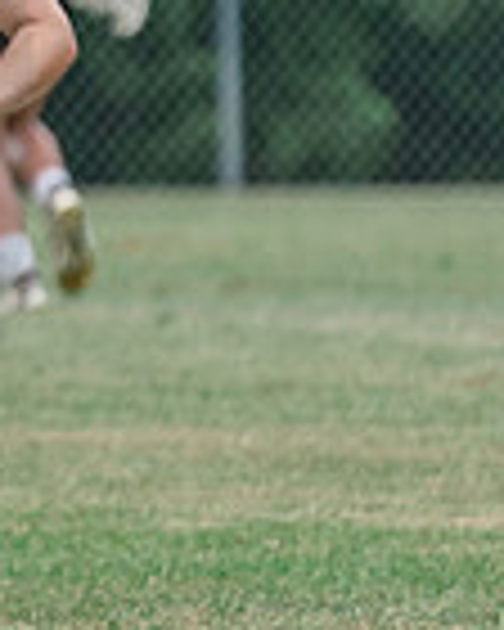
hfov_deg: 0.9
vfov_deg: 1.1
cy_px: -28
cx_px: -854
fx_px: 31511
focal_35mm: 1690
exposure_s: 1/640
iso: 250
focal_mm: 200
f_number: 3.2
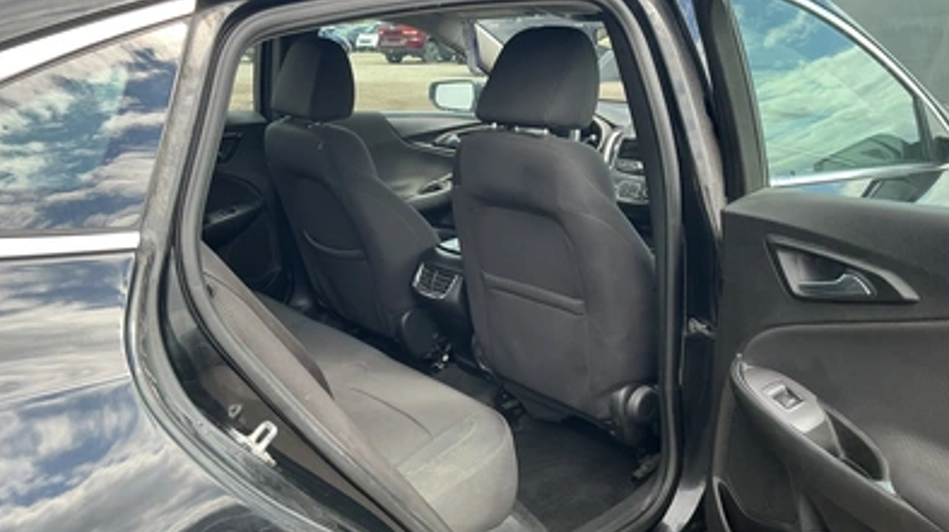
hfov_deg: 62.7
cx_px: 477
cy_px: 308
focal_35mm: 31
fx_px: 780
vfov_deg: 37.6
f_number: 1.8
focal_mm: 3
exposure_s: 1/151
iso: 20
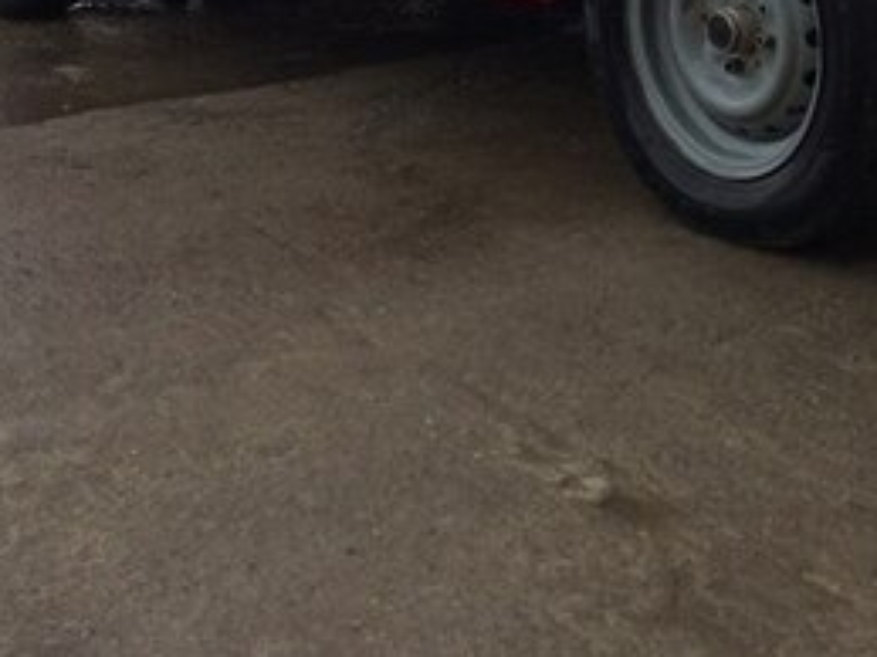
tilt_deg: -8.0
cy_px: -147
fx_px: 1874
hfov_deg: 25.8
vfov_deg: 18.7
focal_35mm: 74
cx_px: 725
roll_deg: +1.6
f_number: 2.2
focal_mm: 4.15
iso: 32
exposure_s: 1/2053
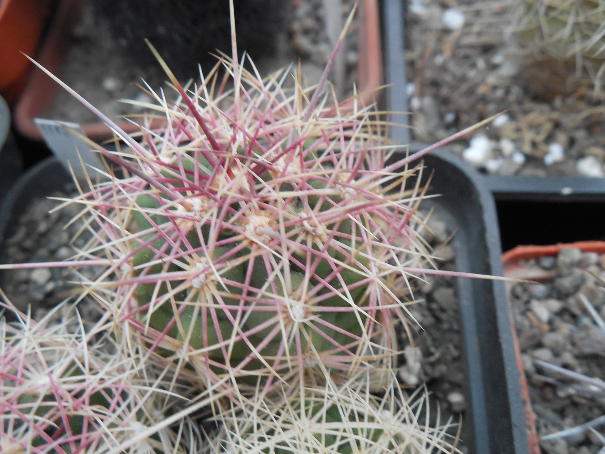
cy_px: 227
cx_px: 302
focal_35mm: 31
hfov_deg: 58.4
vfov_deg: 45.4
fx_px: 542
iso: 400
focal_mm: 5.6
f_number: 3.6
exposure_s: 1/20
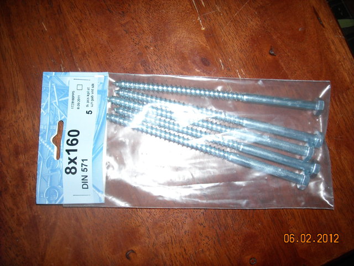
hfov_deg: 52.6
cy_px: 133
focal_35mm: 35
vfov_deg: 40.7
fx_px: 358
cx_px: 177
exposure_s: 1/60
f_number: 2.8
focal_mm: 5.7
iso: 200
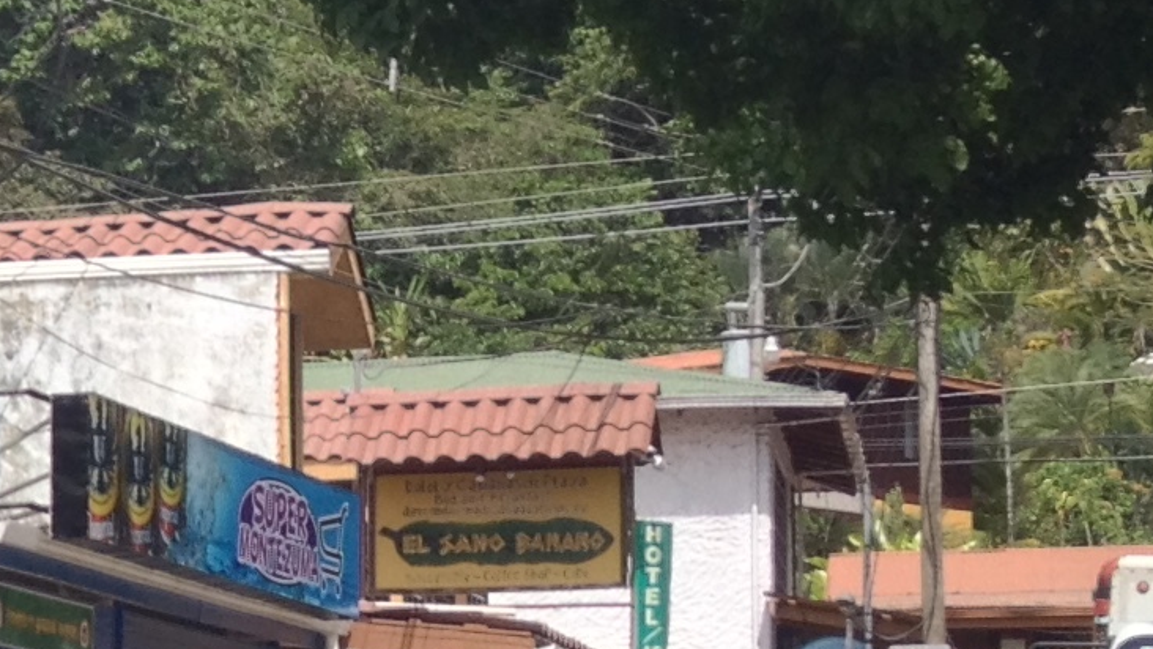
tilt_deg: +0.0
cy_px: 734
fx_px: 5198
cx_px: -1148
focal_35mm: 170
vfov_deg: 7.1
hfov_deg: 11.4
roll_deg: -0.6
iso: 50
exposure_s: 1/552
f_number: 2.4
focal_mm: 4.28
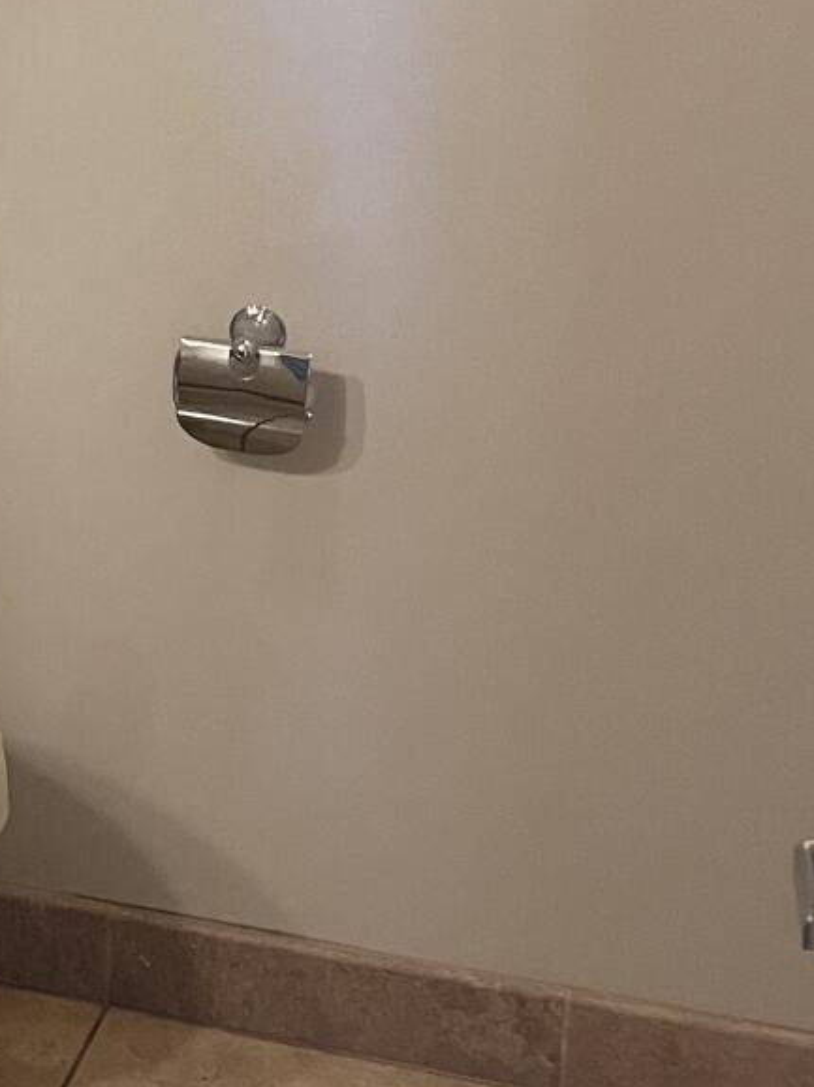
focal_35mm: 90
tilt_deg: -11.4
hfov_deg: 15.7
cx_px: -182
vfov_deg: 21.3
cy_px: 113
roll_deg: -0.8
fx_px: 2824
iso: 320
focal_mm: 5.1
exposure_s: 1/60
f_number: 1.6
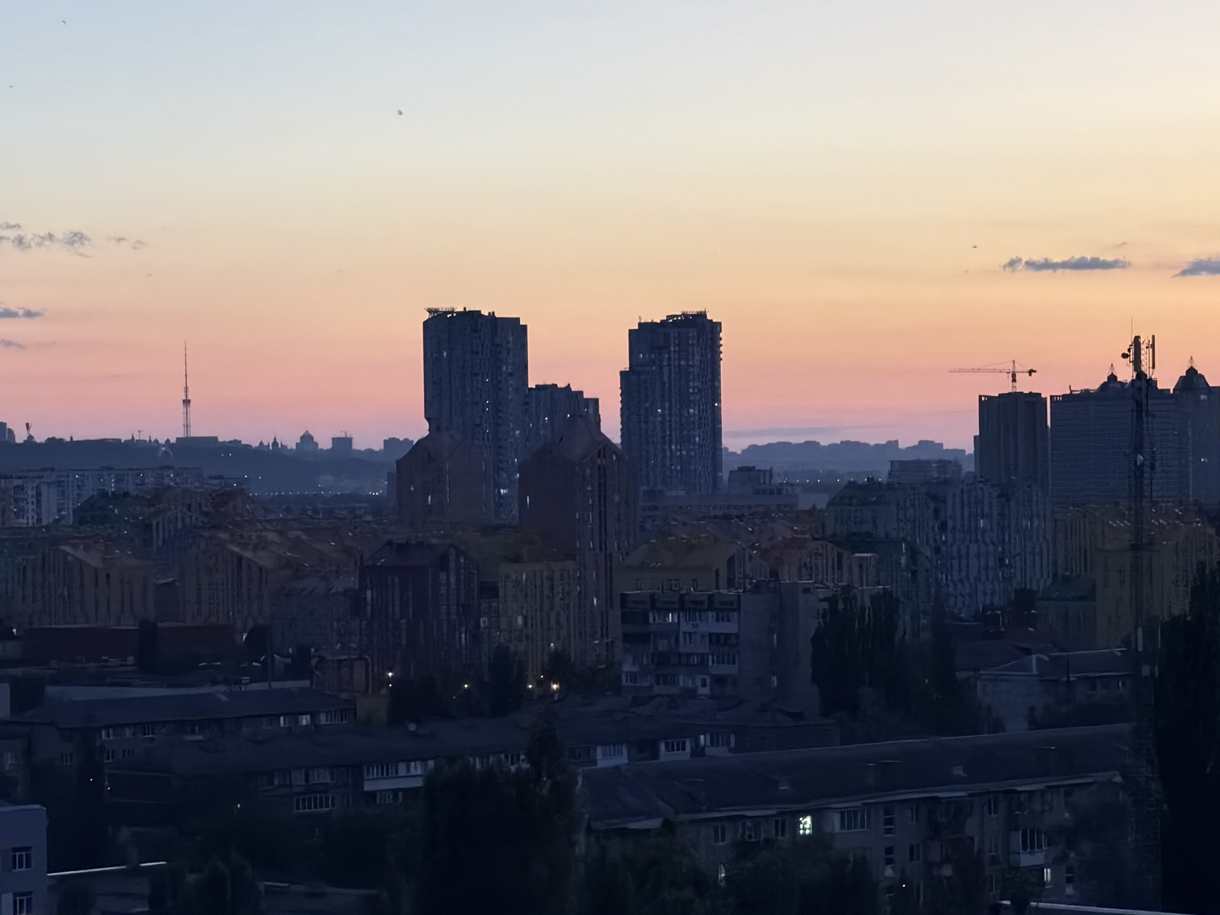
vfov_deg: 12.1
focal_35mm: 123
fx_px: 4336
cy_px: 512
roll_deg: +1.0
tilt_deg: -0.4
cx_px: 636
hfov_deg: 16.0
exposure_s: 1/105
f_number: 2.8
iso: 400
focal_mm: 16.89
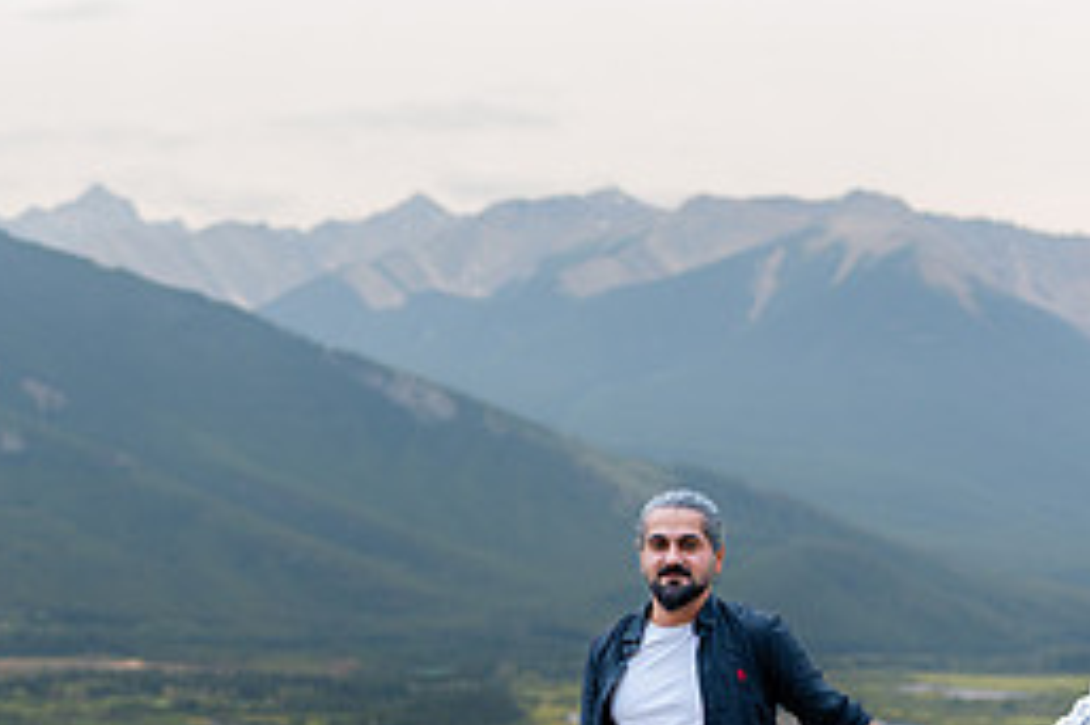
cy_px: 642
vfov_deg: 17.0
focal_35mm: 79
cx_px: 288
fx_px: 2390
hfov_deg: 25.4
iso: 200
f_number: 2
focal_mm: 35
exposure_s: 1/5000
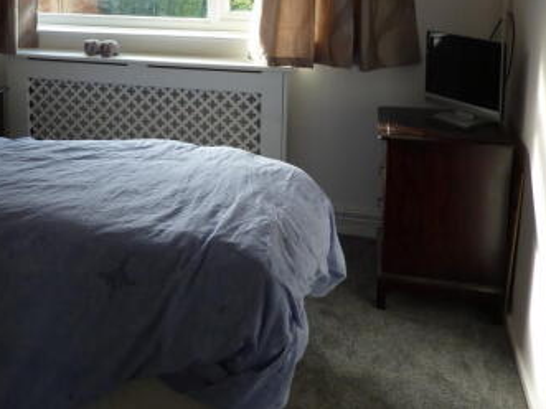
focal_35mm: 44
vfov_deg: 31.5
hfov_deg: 41.5
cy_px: 52
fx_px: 694
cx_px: 128
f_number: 3.3
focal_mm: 4.1
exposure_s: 1/40
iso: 80
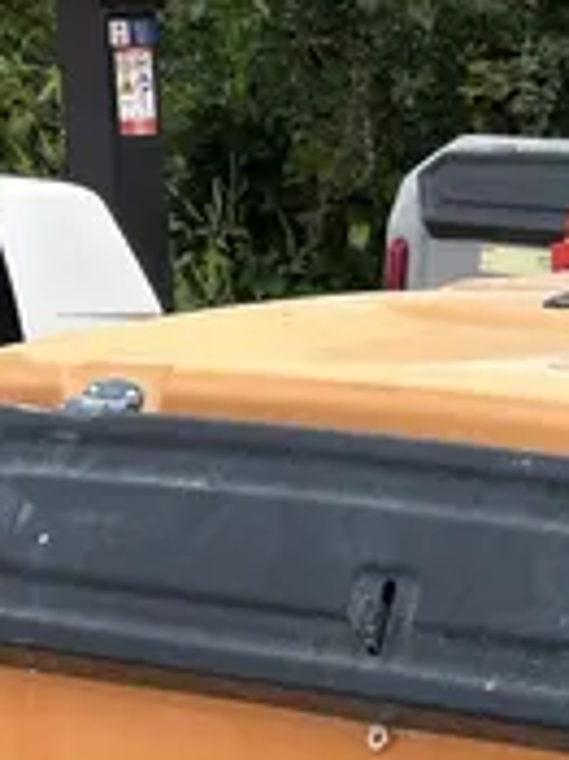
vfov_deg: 18.0
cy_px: 510
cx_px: 869
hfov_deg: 12.8
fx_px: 2392
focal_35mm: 109
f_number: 1.5
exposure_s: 1/1724
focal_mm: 5.7
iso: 50
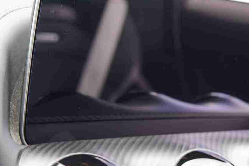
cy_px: 129
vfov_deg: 15.8
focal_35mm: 86
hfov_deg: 23.3
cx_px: 203
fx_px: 595
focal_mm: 30
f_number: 4
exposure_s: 1/60
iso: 200
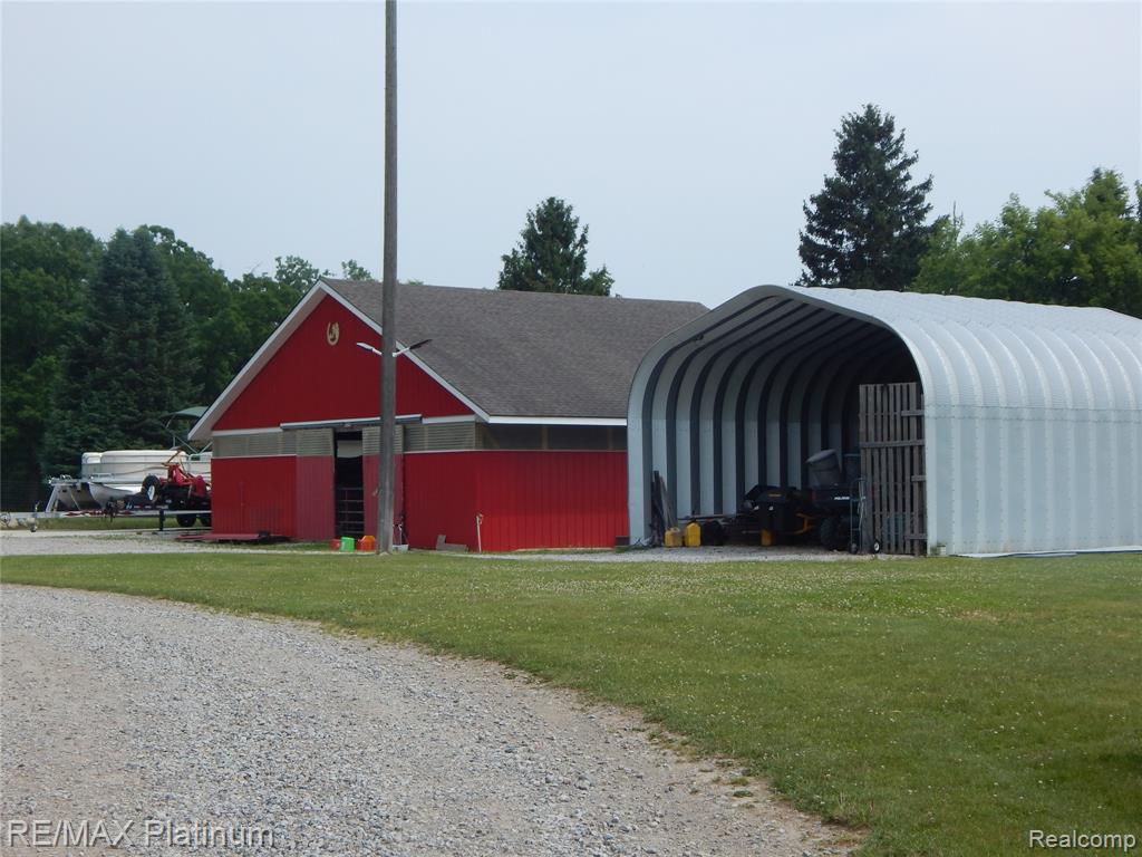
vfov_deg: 24.0
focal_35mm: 61
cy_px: 428
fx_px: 2012
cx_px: 571
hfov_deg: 31.7
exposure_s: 1/1000
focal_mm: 10.9
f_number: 4
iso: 125
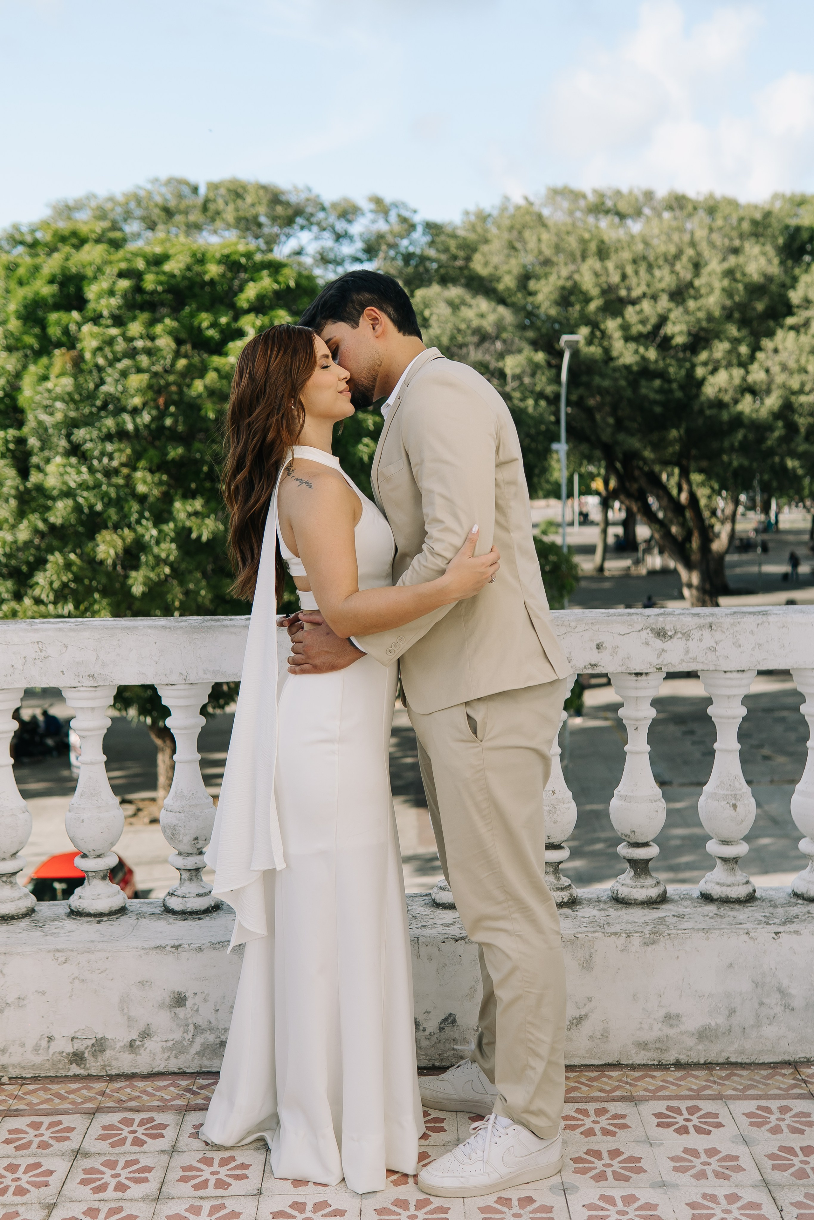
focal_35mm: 45
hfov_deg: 29.9
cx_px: 407
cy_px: 610
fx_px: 1526
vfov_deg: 43.6
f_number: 2.5
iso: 100
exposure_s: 1/800
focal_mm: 30
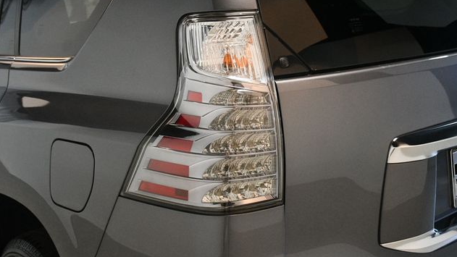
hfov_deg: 40.6
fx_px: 618
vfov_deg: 23.5
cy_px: 117
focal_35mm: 51
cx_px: 230
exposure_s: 1/125
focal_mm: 32
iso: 2800
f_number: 4
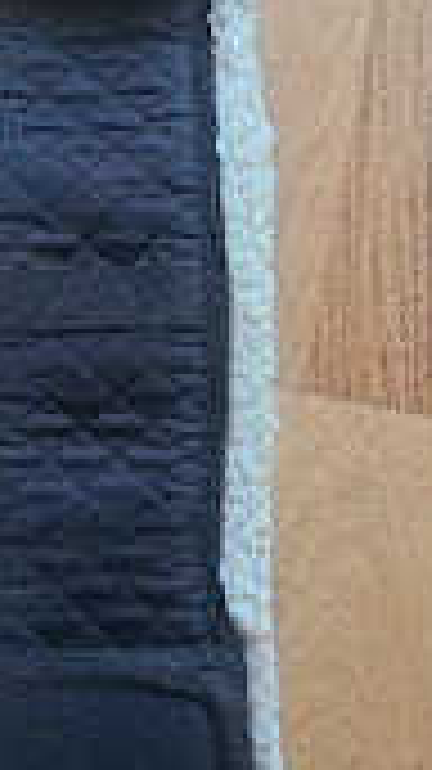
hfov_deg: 19.5
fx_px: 1244
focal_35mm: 61
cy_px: 306
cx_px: 90
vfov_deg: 34.3
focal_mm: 5.23
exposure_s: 1/100
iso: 50
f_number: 1.8
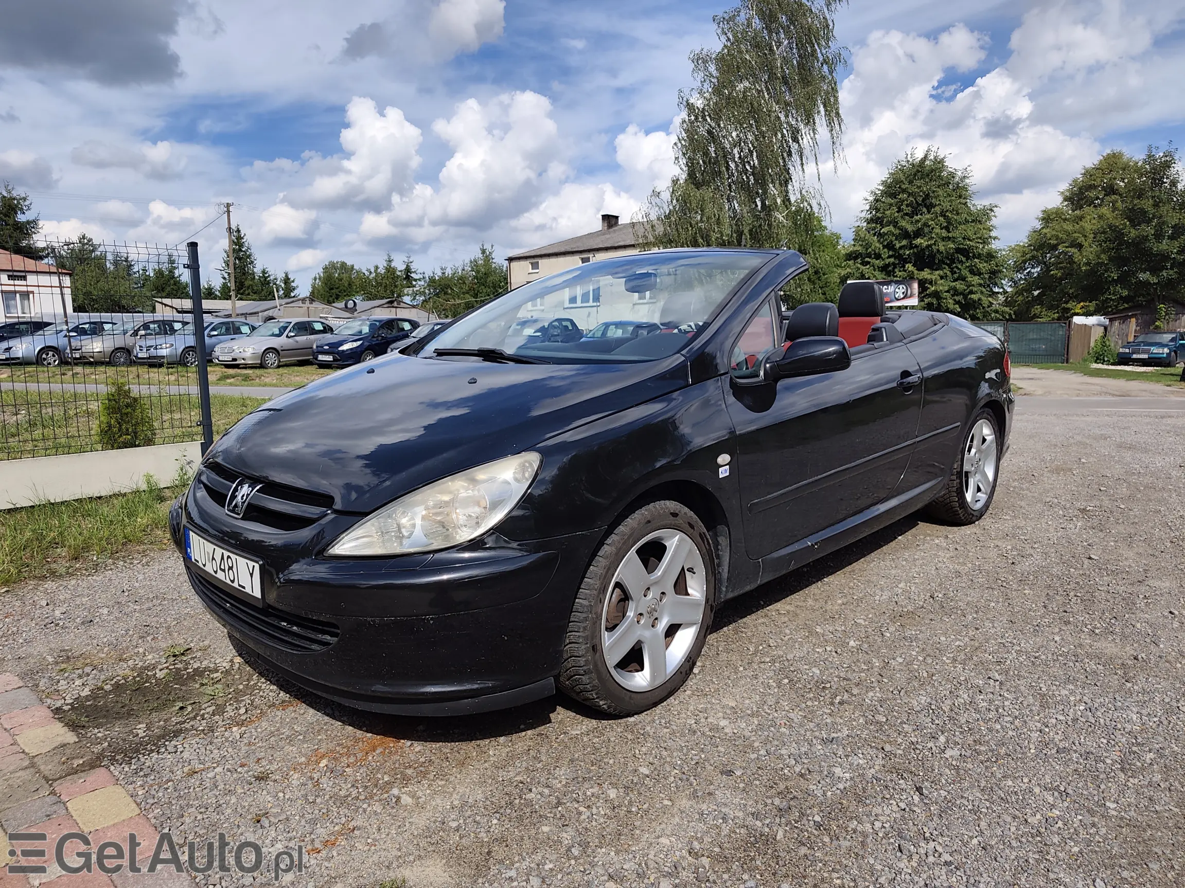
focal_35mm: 23
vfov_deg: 58.9
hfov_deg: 73.9
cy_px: 444
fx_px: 787
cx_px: 592
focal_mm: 6.07
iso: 50
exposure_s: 1/847
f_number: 1.7
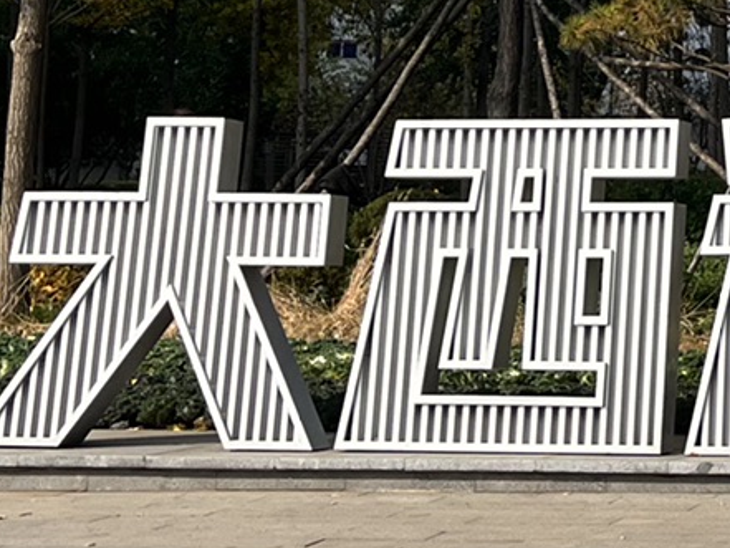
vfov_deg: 11.9
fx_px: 2489
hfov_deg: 15.3
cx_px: 1114
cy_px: -313
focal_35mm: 118
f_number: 1.6
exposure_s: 1/3135
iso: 50
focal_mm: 5.1
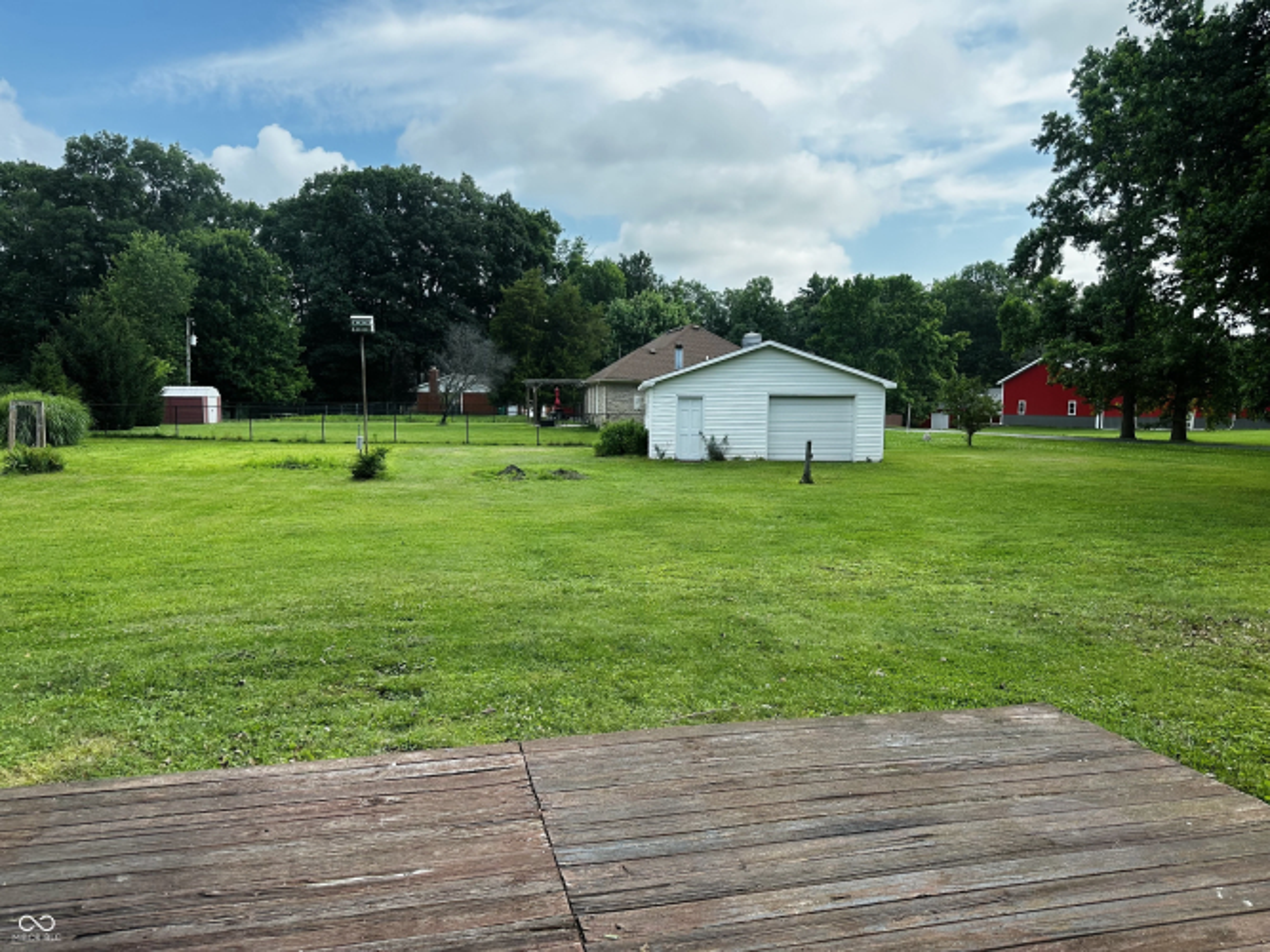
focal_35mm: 24
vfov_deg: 56.8
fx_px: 880
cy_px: 476
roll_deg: -0.3
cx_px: 635
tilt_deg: -4.3
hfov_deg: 71.6
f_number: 1.78
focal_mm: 6.86
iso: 80
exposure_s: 1/1198
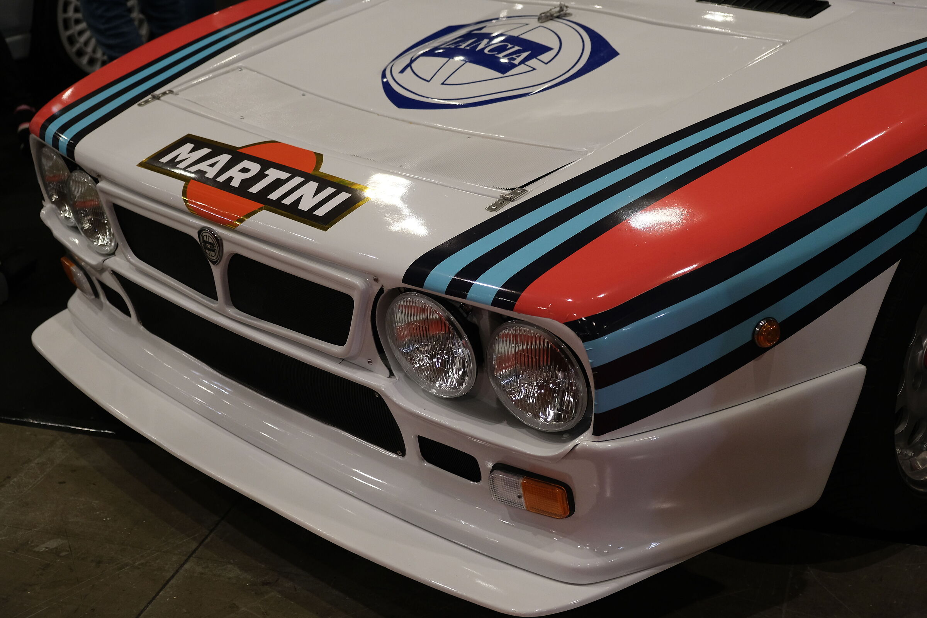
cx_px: 464
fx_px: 1210
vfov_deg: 28.6
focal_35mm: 47
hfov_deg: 41.9
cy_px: 309
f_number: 3.6
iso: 1250
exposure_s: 1/100
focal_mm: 31.5
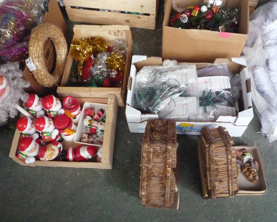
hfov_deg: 55.6
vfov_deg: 45.8
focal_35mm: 32
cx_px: 145
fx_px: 262
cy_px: 112
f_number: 3.3
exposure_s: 1/40
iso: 800
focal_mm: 5.2
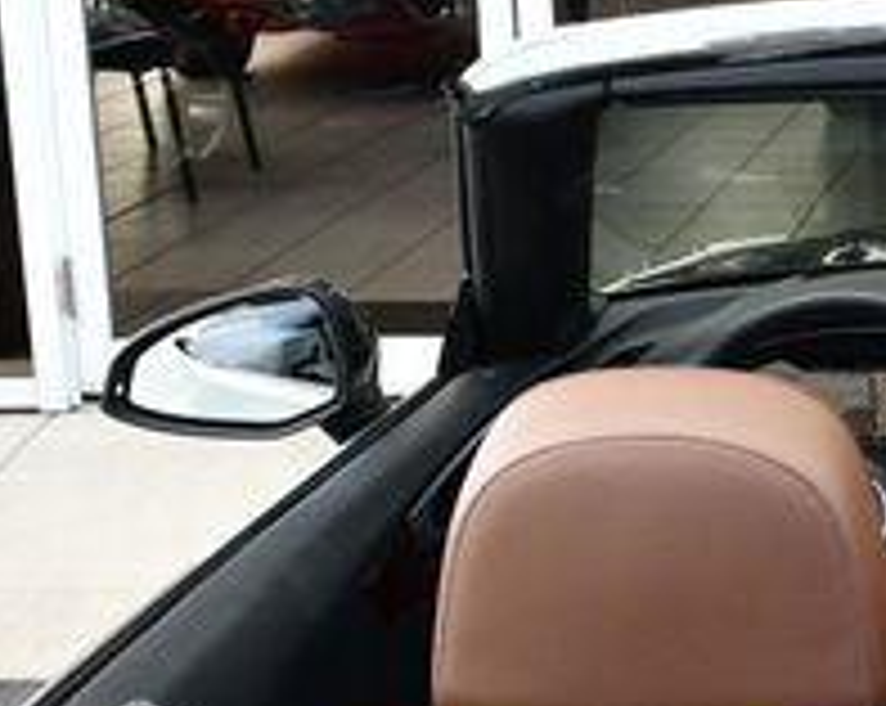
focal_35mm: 110
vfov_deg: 13.9
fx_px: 2880
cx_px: 1250
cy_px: 513
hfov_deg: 16.3
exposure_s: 1/250
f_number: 5.6
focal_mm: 18
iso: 400
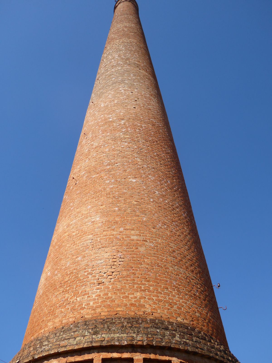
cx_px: 136
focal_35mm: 32
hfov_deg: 44.2
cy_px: 182
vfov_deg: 56.8
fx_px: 335
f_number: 3.5
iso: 80
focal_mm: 5.4
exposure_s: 1/640
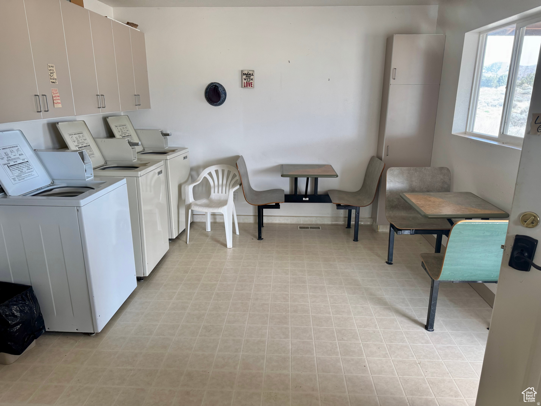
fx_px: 375
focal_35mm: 24
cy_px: 203
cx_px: 270
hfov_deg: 71.6
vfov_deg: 56.8
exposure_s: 1/121
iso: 125
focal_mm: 6.76
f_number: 1.78
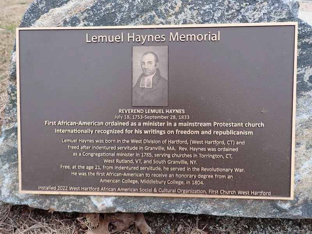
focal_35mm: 25
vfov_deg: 54.9
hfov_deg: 69.4
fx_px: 225
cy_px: 117
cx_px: 156
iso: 100
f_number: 2.8
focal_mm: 4.5
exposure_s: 1/200
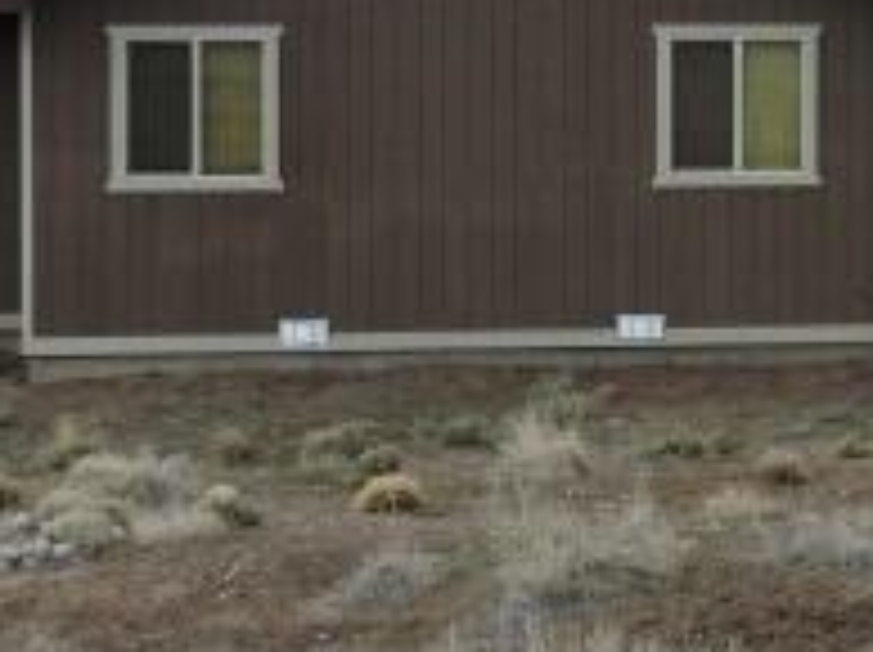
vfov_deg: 14.7
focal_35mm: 99
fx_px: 2494
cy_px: 22
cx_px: 774
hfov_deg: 19.5
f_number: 3.1
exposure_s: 1/1000
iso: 100
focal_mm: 5.4
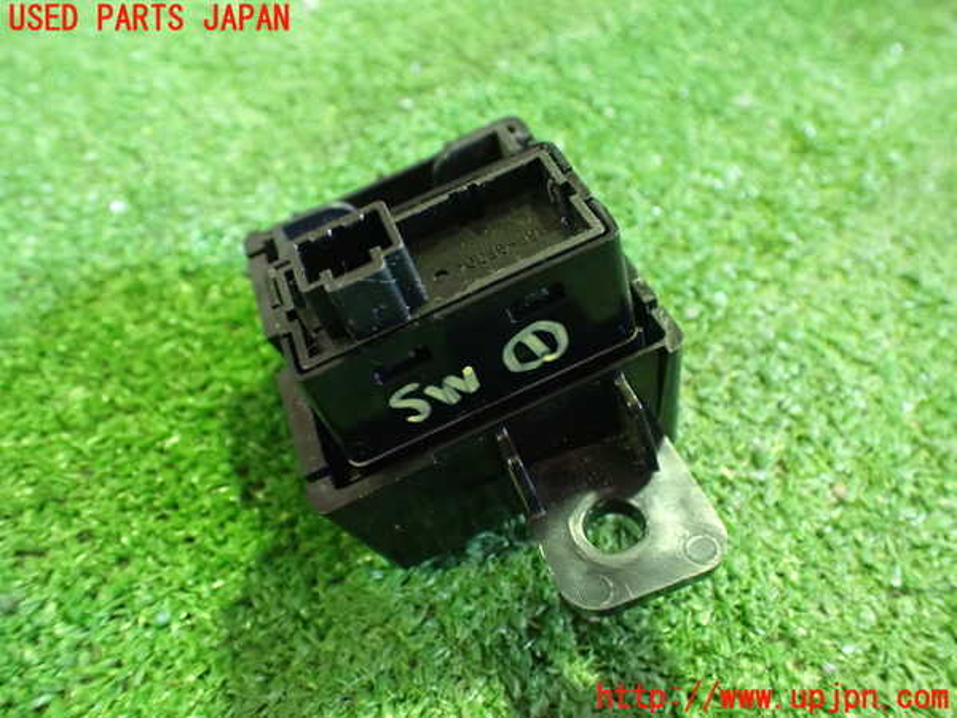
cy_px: 359
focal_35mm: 30
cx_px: 478
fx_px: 829
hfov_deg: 60.0
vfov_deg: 46.8
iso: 1250
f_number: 2.3
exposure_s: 1/30
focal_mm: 5.4
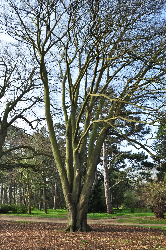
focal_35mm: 28
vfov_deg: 65.5
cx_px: 84
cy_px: 122
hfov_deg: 46.3
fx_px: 194
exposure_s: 1/250
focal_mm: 18
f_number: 8
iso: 200
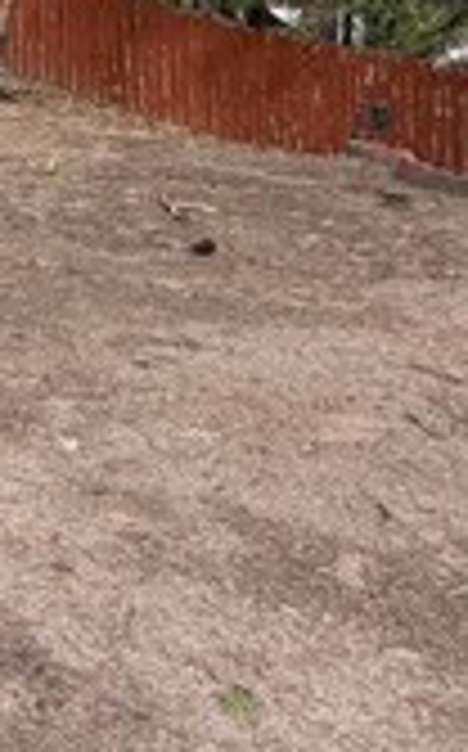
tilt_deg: -2.2
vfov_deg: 32.4
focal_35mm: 57
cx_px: -531
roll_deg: +2.9
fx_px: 1166
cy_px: -27
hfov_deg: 16.1
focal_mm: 2.22
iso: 64
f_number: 2.2
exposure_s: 1/121
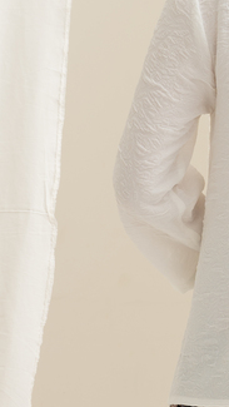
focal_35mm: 183
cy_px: 347
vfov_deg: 11.7
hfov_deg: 6.6
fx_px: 1974
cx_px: 273
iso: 100
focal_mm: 42
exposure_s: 1/160
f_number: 6.3
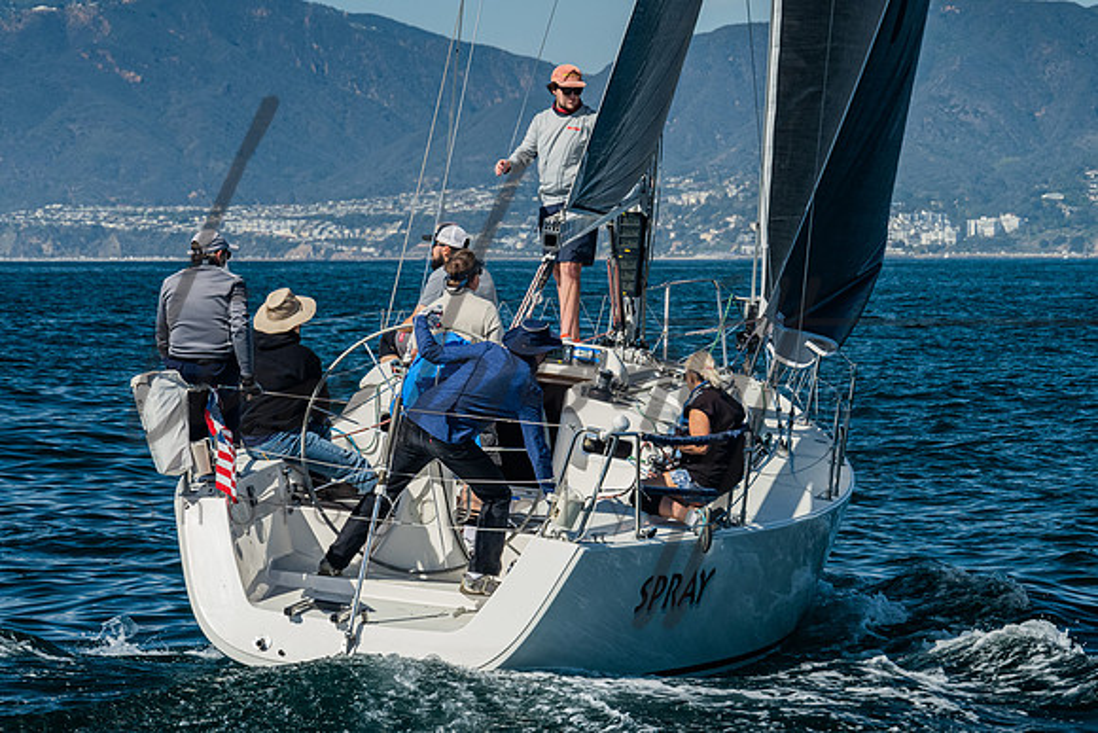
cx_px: 535
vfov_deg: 6.2
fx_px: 6725
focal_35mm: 220
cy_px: 308
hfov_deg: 9.3
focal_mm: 135
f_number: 10
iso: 400
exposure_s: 1/400
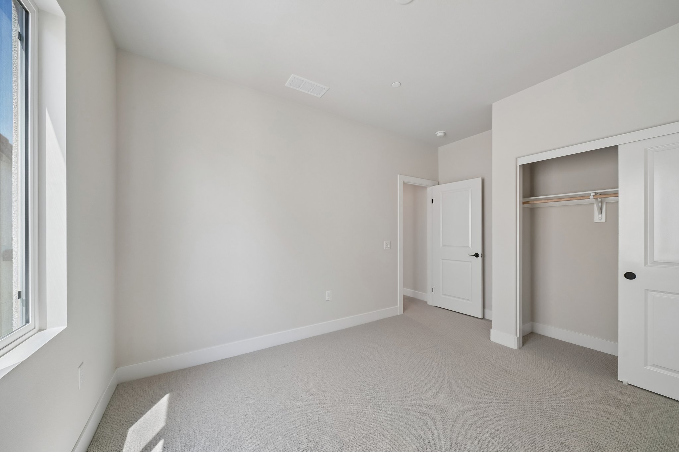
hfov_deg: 112.6
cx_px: 340
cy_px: 226
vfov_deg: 90.0
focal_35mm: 12
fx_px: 226
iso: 400
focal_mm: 12
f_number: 8
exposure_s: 1/30
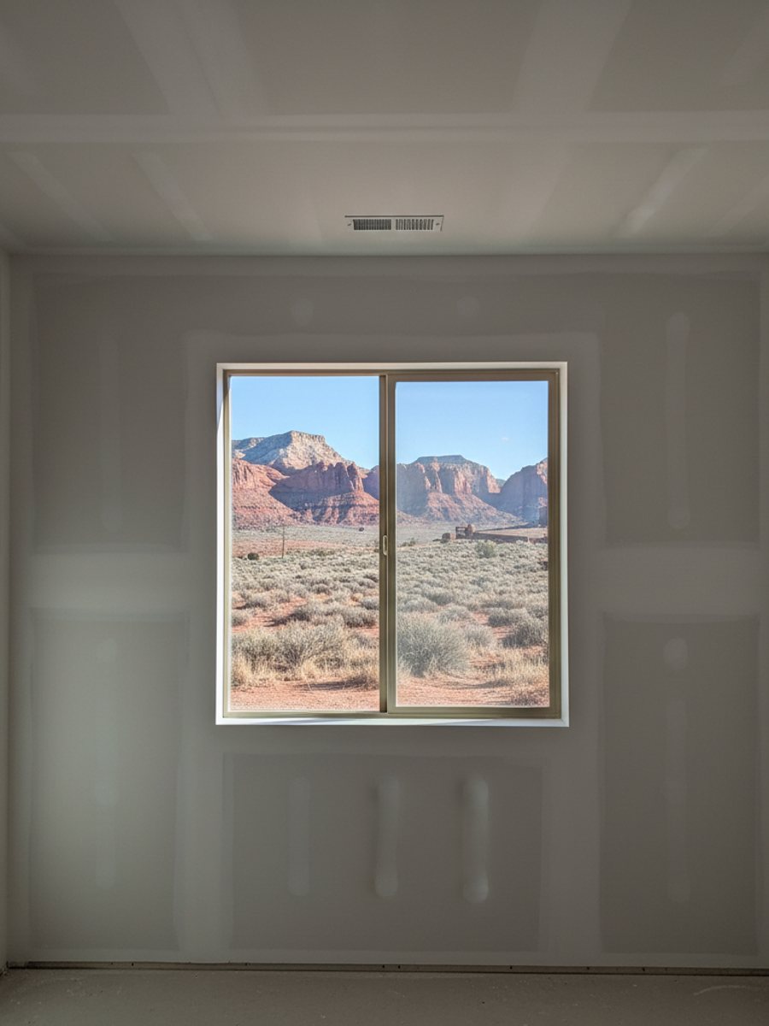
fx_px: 711
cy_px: 513
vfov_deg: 71.6
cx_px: 384
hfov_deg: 56.8
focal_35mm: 24
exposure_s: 1/1414
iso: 520
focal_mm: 6.8
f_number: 1.78
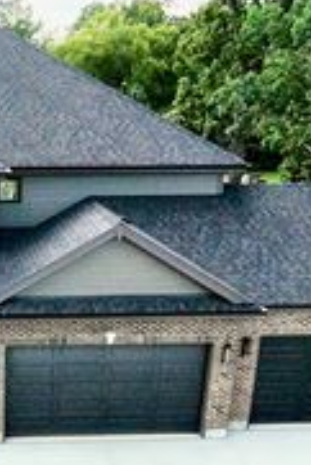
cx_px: -3
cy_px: 307
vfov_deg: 42.2
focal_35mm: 46
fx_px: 595
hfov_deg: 27.5
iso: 400
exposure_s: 1/1500
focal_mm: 3.05
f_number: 2.2
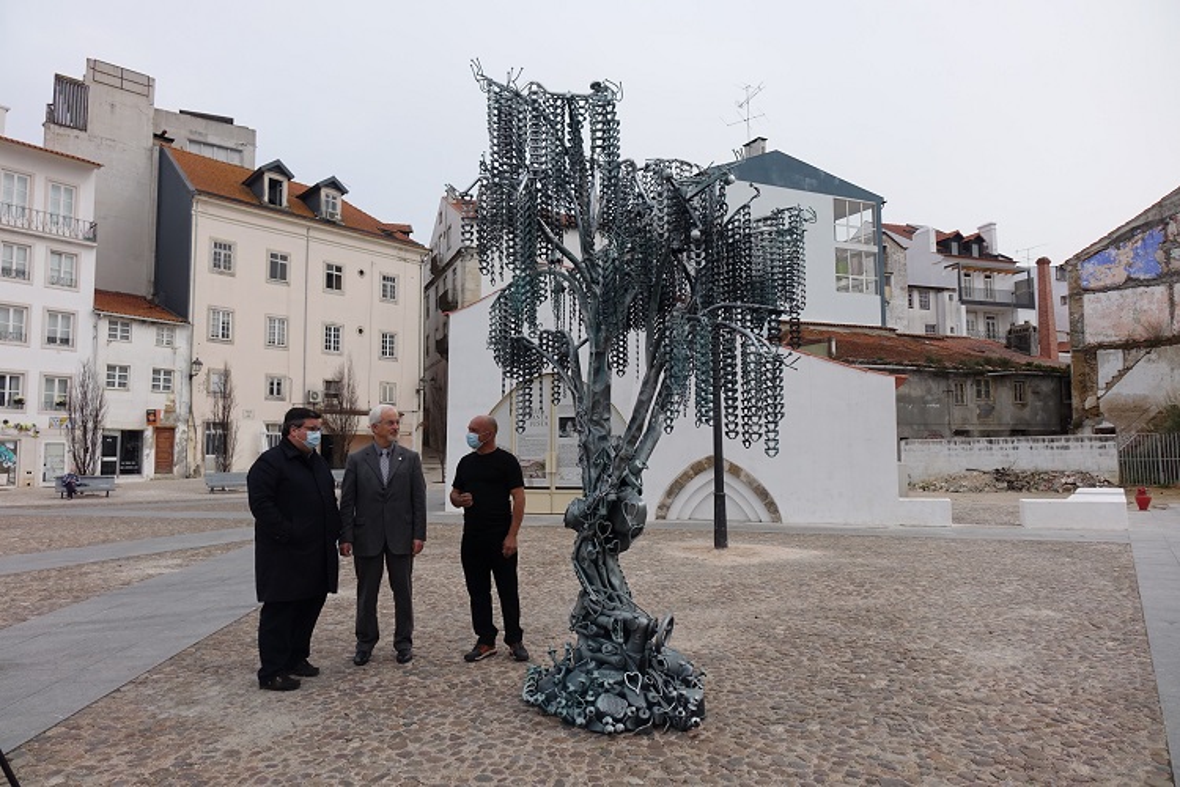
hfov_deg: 73.7
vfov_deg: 53.1
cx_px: 590
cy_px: 394
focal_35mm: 24
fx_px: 787
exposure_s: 1/800
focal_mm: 8.8
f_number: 4
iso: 125
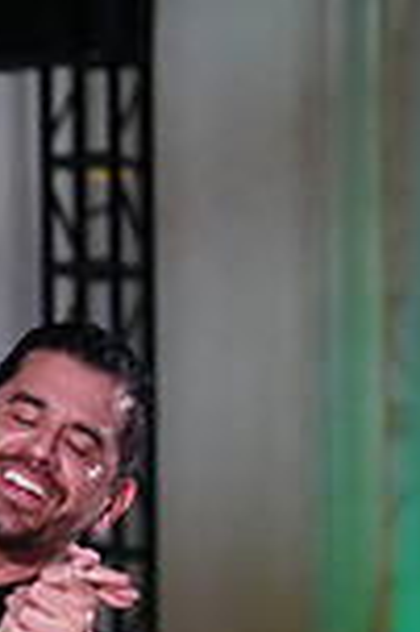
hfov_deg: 3.5
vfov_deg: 5.3
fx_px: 6770
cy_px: 1102
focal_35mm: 386
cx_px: -360
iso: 3200
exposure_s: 1/400
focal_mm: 101
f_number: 4
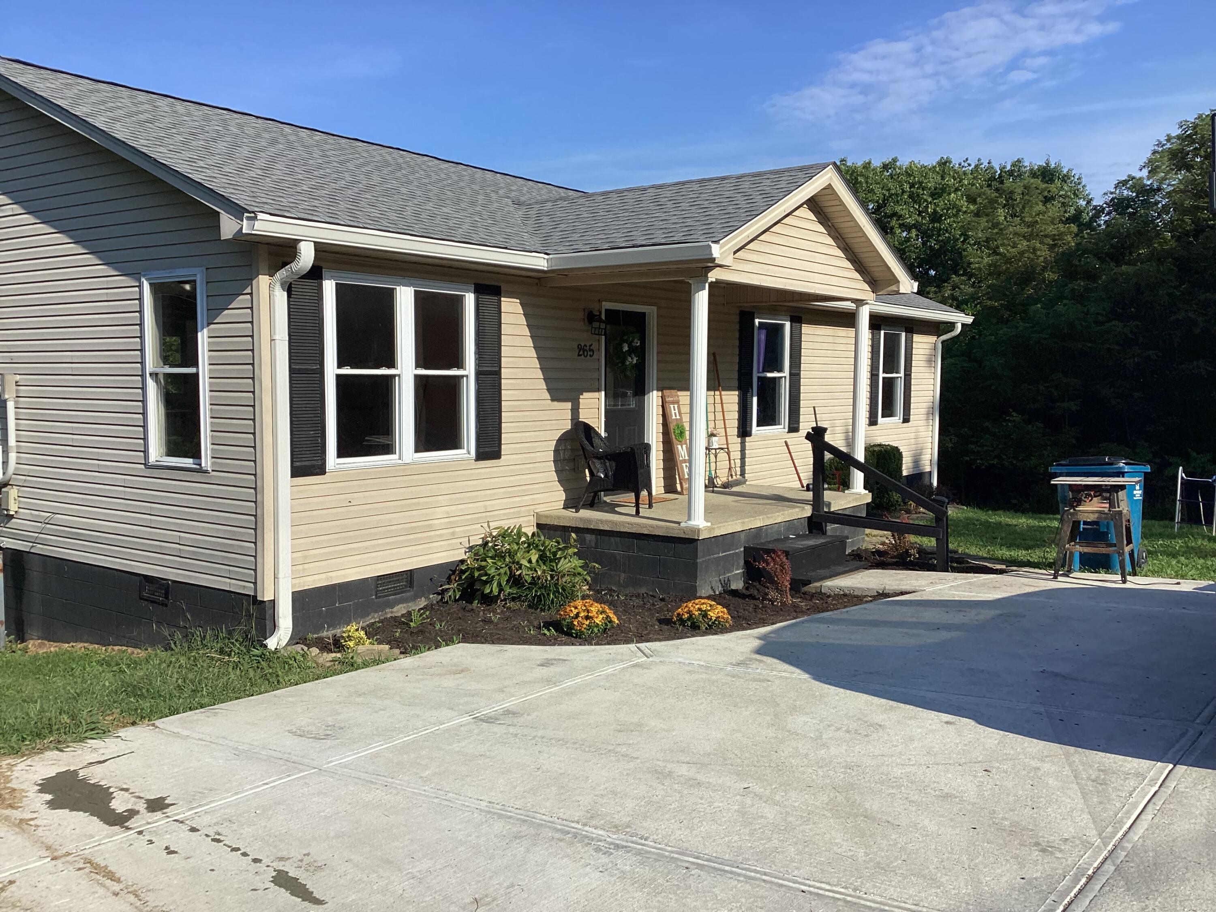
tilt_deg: -5.9
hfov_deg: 58.4
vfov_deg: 45.4
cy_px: 456
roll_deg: -1.7
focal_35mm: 31
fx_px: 1089
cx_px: 608
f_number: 2.4
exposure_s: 1/1733
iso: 25
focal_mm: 3.3
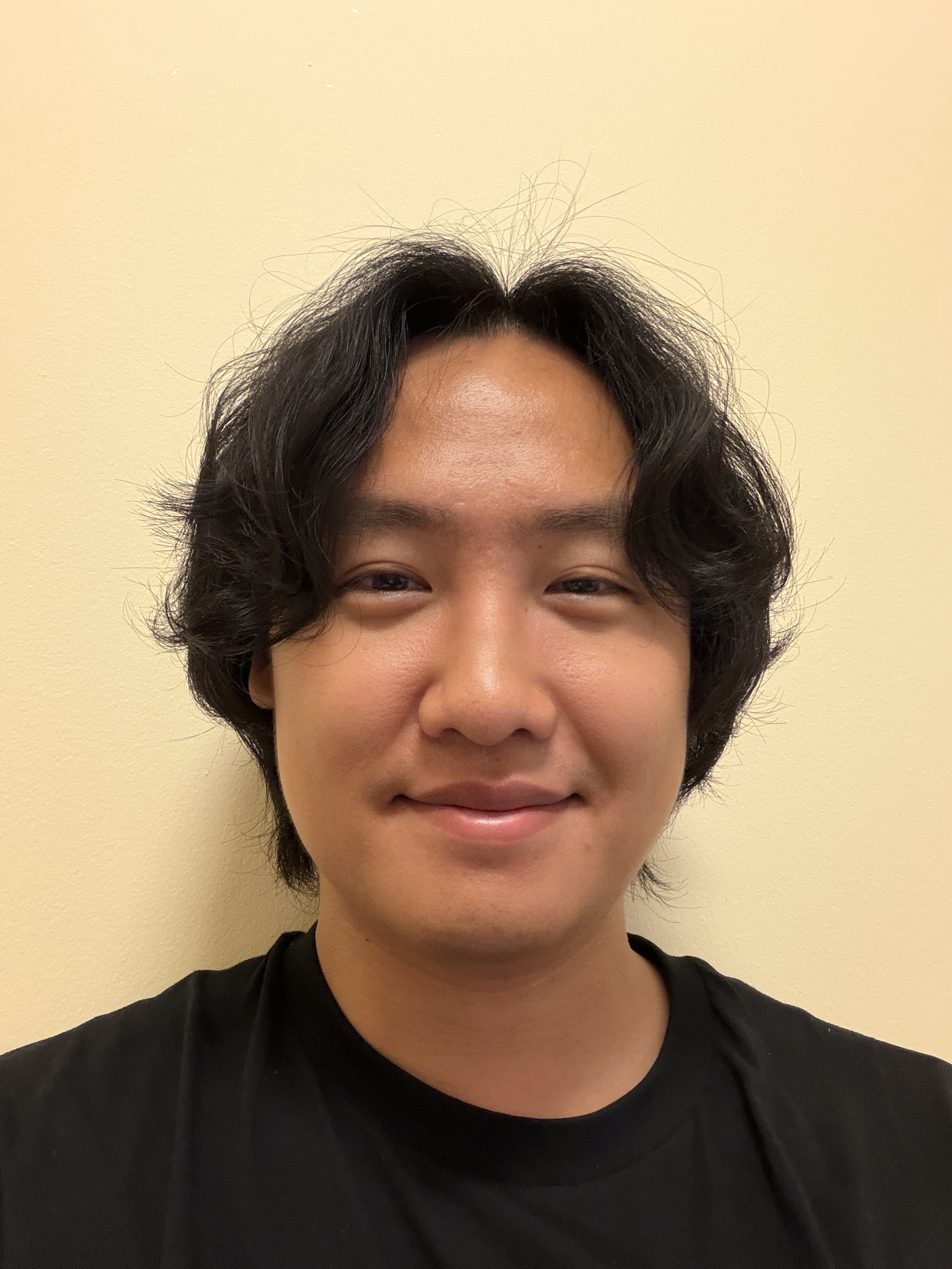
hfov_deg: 46.8
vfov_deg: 60.0
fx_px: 1100
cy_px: 634
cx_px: 476
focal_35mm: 30
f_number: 1.9
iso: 320
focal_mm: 2.71
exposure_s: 1/30
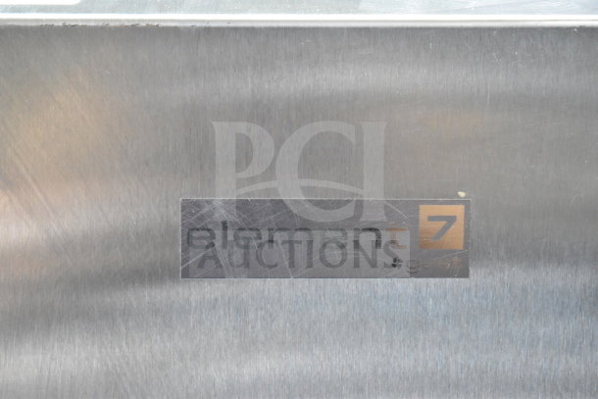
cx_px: 299
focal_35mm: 82
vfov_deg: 16.6
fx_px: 1371
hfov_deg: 24.6
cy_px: 200
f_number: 5.6
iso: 6400
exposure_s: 1/125
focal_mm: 55
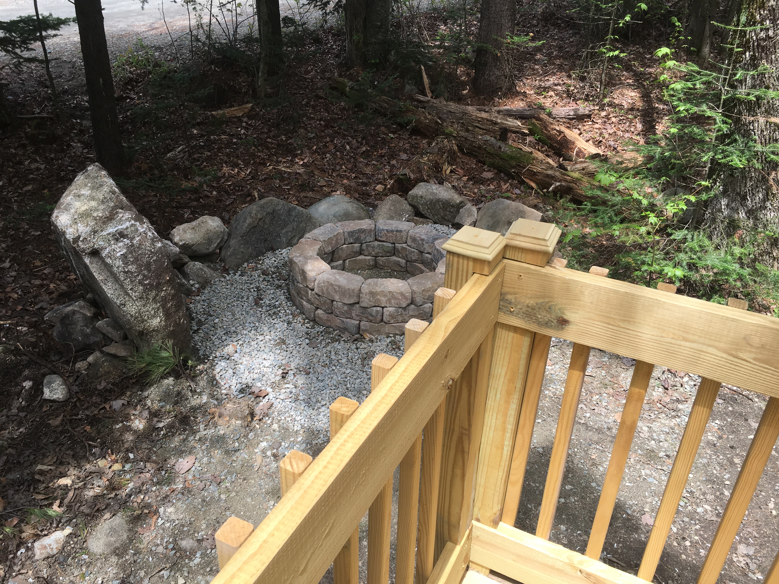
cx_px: 390
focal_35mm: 29
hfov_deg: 61.7
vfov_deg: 48.2
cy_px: 292
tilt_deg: -28.8
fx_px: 653
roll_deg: -2.0
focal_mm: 4.15
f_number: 2.2
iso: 25
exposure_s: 1/565
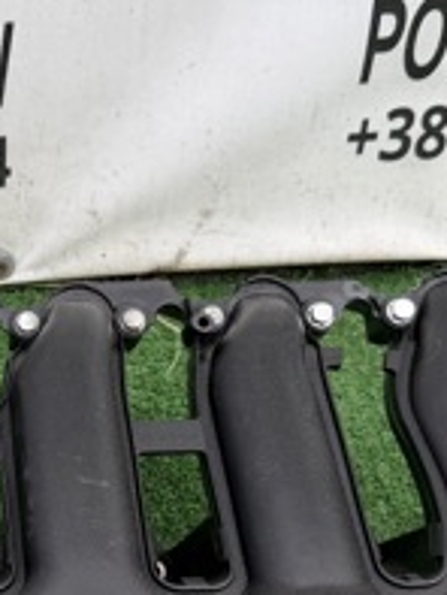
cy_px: 432
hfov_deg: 17.5
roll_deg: +5.4
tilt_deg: -38.9
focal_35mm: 78
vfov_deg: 24.8
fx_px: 1342
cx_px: -160
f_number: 1.78
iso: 80
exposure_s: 1/438
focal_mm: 6.76
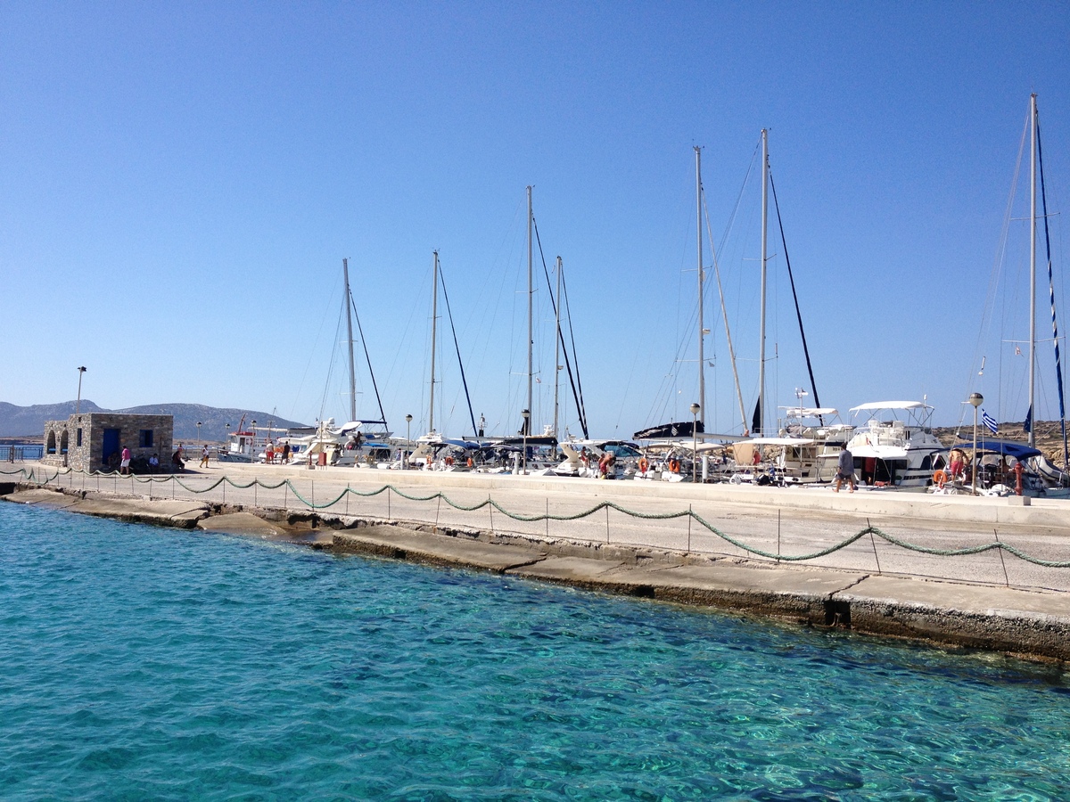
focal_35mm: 35
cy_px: 401
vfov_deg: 40.7
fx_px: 1082
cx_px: 535
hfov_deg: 52.6
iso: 50
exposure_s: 1/2404
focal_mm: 4.28
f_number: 2.4
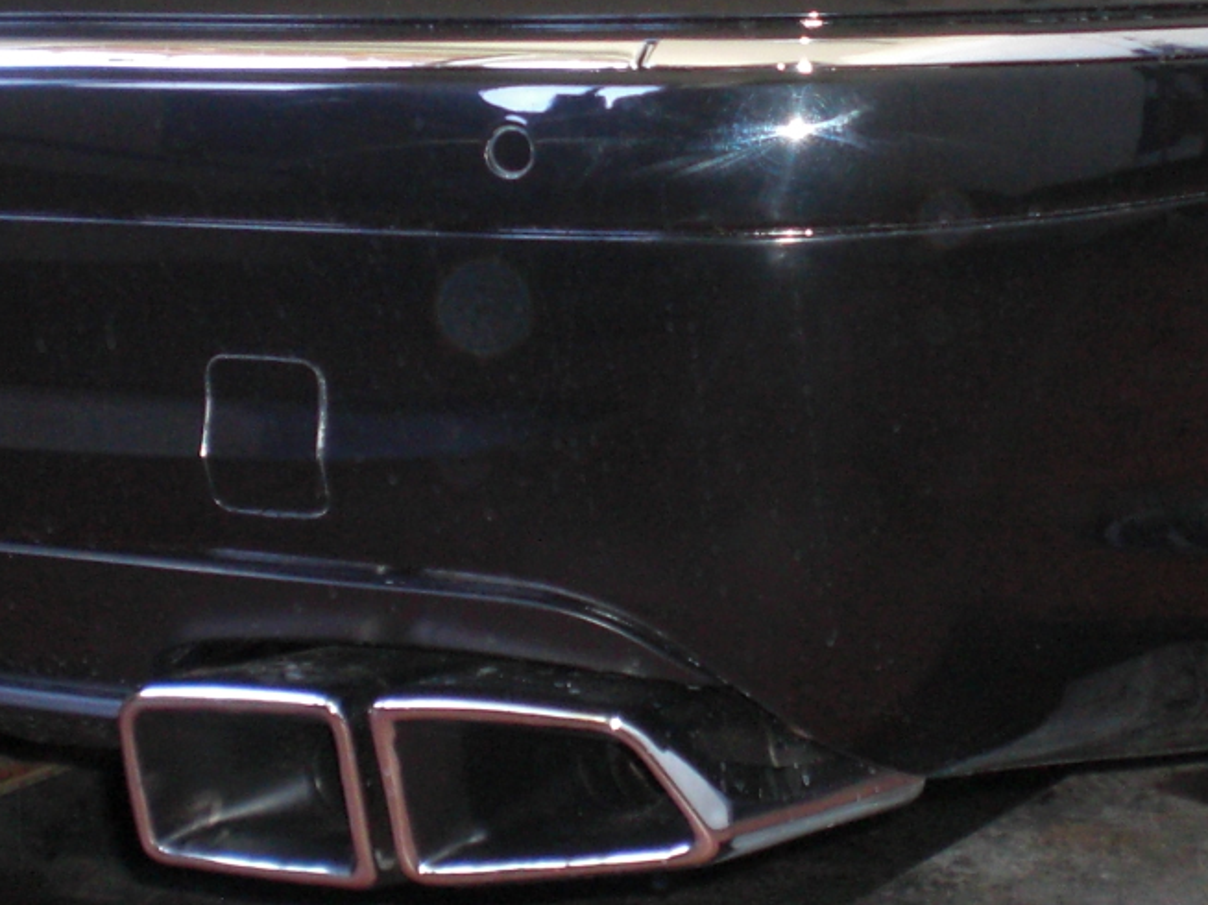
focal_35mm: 93
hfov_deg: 21.0
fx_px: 3244
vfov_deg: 15.8
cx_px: 805
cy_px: 166
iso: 200
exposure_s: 1/30
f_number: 3.1
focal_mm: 6.3
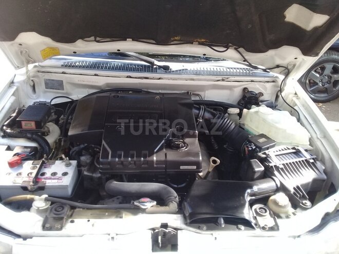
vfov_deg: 45.4
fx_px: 304
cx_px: 170
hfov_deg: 58.4
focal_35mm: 31
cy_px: 127
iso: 50
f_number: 2.2
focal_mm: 3.3
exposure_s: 1/33
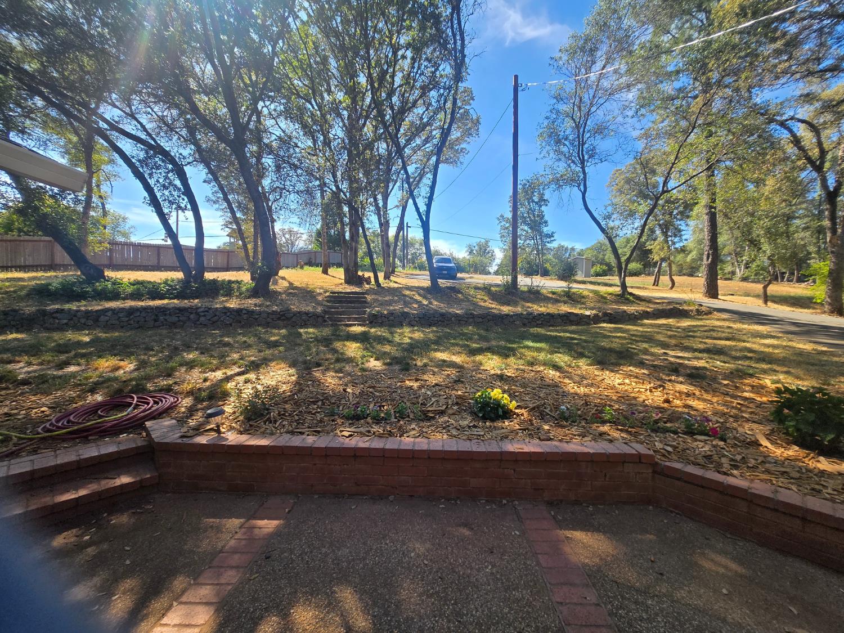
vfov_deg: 89.9
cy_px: 316
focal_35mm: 13
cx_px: 422
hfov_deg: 106.2
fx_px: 317
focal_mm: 1.7
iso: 25
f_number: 2.2
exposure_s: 1/357
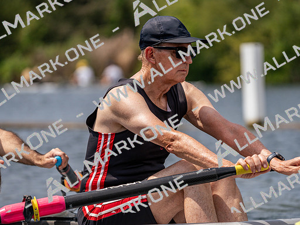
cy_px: 112
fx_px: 2747
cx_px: 165
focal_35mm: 317
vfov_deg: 4.7
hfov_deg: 6.3
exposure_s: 1/1600
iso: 200
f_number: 5.6
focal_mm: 291
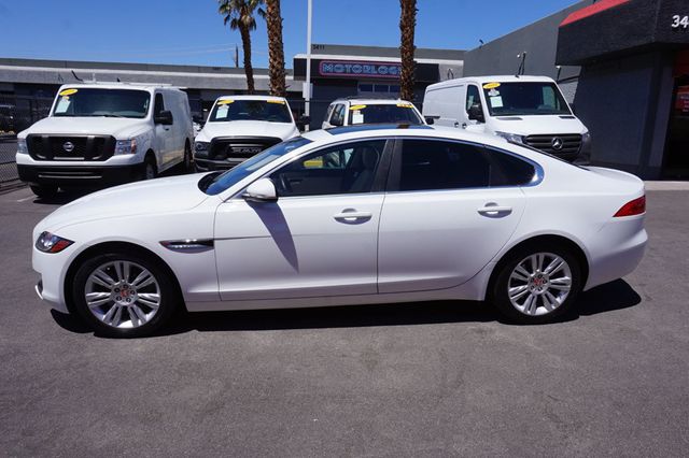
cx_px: 344
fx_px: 459
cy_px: 229
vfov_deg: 53.1
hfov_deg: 73.8
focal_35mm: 24
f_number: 13
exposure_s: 1/200
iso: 100
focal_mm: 16
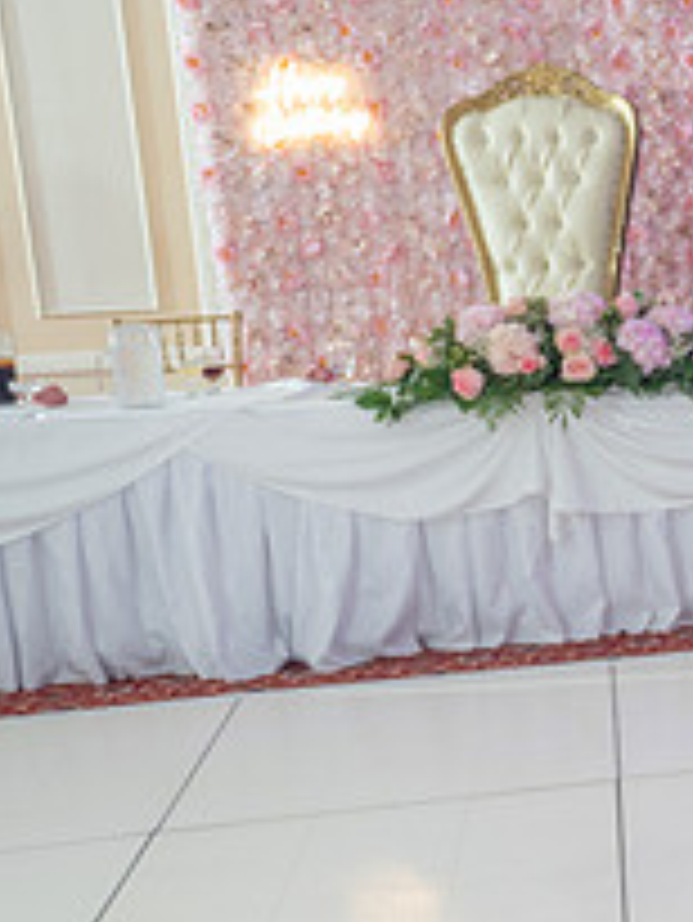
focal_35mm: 85
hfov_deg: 14.6
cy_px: 569
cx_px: 1355
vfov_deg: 23.0
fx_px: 2267
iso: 400
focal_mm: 26
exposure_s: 1/100
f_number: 2.8
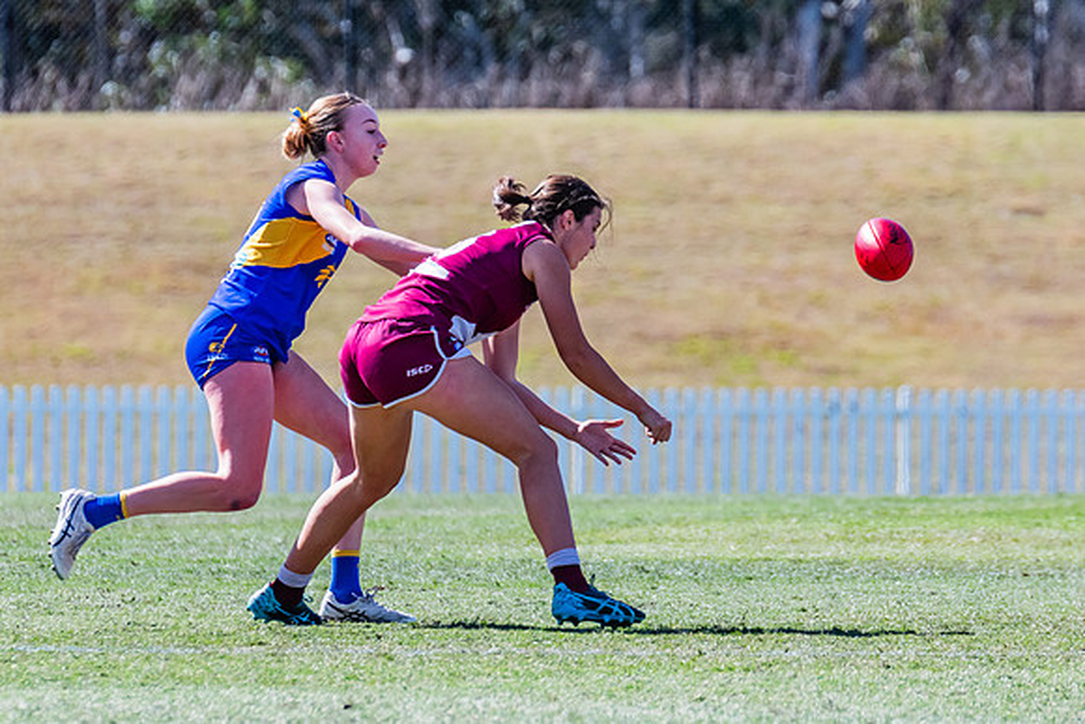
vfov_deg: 2.1
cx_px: 551
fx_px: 20020
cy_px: 375
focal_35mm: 664
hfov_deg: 3.1
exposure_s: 1/1600
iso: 800
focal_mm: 420
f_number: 7.1
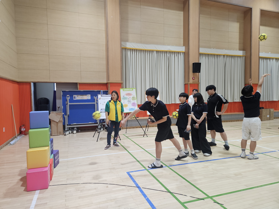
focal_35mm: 23
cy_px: 104
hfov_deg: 73.9
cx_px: 140
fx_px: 185
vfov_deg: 58.9
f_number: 1.8
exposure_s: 1/240
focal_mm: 5.4
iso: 400
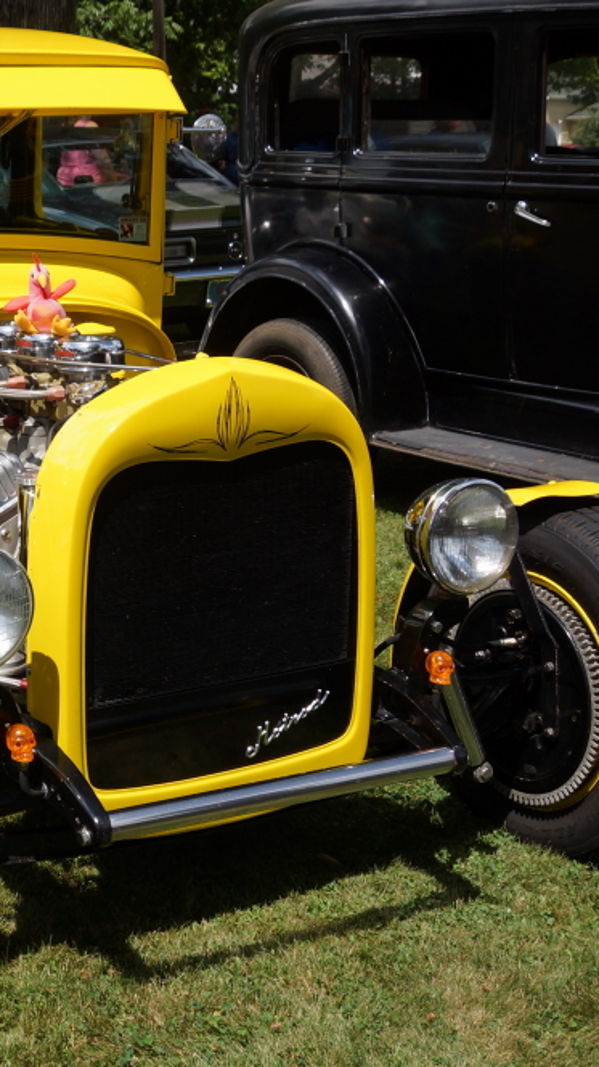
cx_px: -93
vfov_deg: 34.9
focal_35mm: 60
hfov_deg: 19.1
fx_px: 1696
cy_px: 533
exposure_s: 1/160
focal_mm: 18
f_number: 6.3
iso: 100
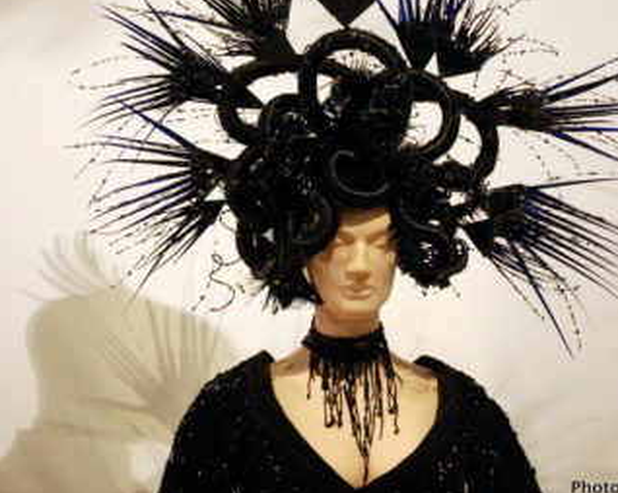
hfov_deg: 17.2
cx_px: 451
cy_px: 191
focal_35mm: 111
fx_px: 2029
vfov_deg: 13.9
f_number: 4.5
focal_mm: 50
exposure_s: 1/30
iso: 1250
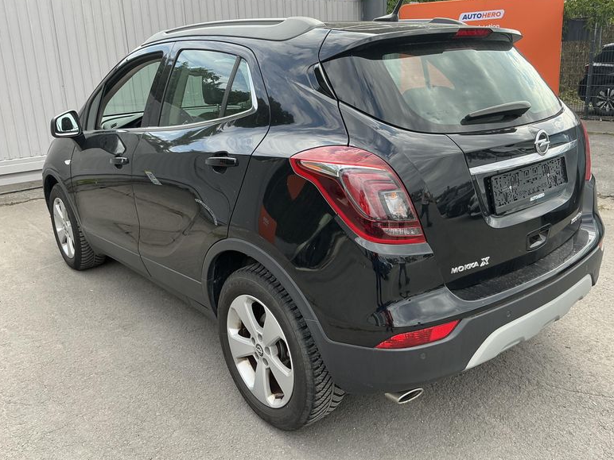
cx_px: 309
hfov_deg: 61.7
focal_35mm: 29
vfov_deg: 48.2
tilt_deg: -15.4
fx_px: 514
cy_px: 227
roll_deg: +0.7
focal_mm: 3
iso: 25
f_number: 1.8
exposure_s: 1/305
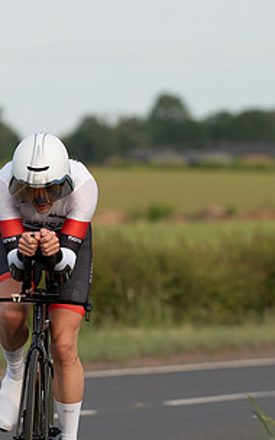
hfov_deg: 2.1
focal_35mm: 630
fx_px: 7555
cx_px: 37
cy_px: 283
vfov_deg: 3.3
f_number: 4
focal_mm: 185
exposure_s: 1/1000
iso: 250
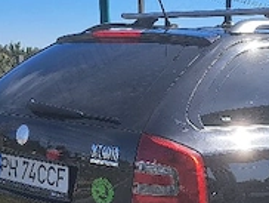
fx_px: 615
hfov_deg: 24.4
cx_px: 205
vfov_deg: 17.6
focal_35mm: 79
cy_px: 259
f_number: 1.8
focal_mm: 5.23
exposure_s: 1/1000
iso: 50
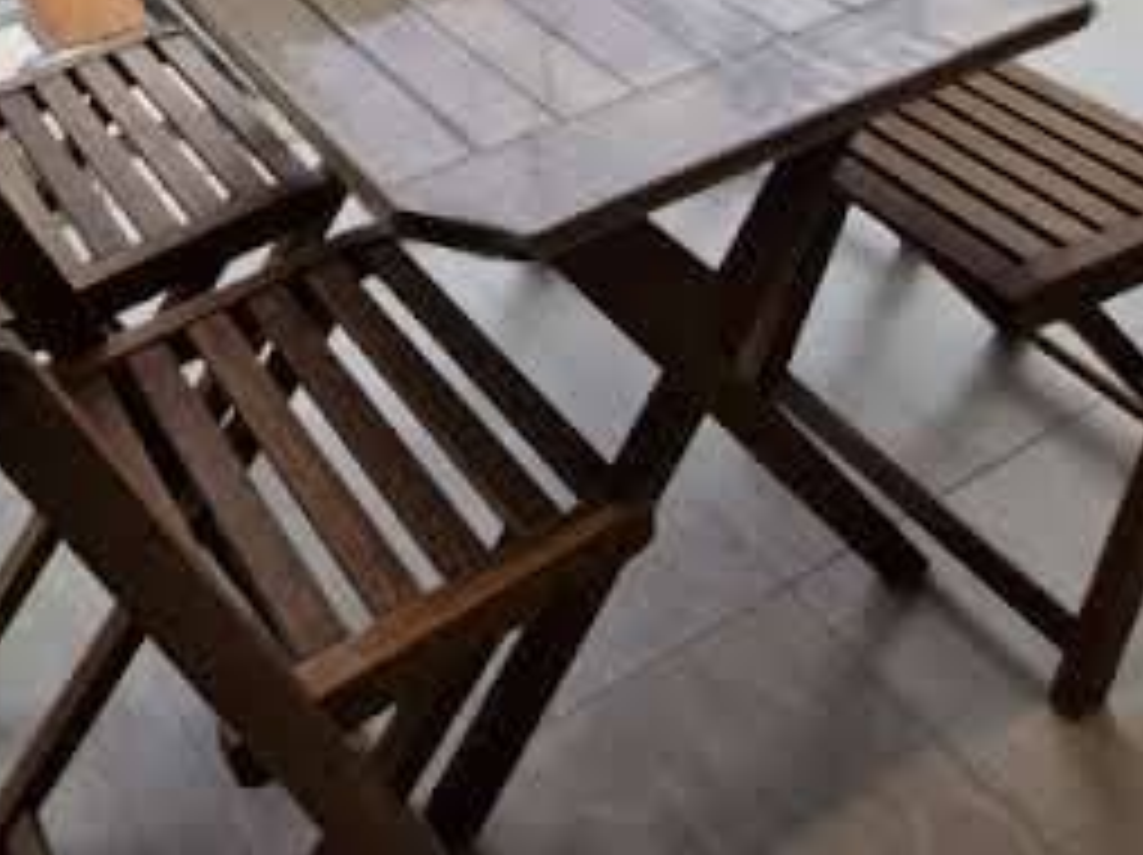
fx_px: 1353
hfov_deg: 42.5
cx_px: 144
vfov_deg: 25.5
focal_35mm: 41
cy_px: -454
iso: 50
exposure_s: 1/884
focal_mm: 1.74
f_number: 2.2
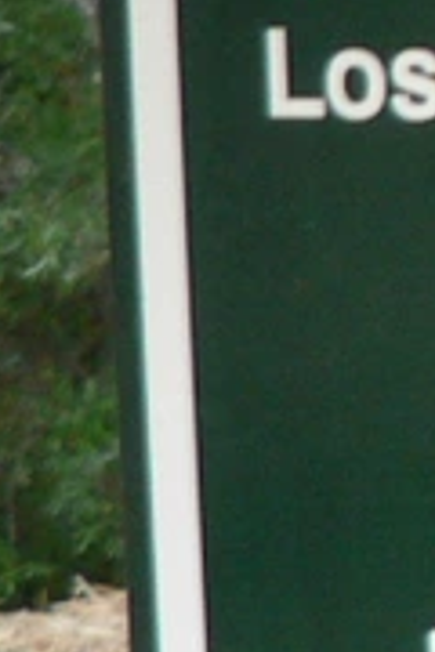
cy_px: -315
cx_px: 1860
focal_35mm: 299
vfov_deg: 6.8
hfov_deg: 4.2
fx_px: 5419
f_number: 2.8
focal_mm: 6
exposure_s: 1/25
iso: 80
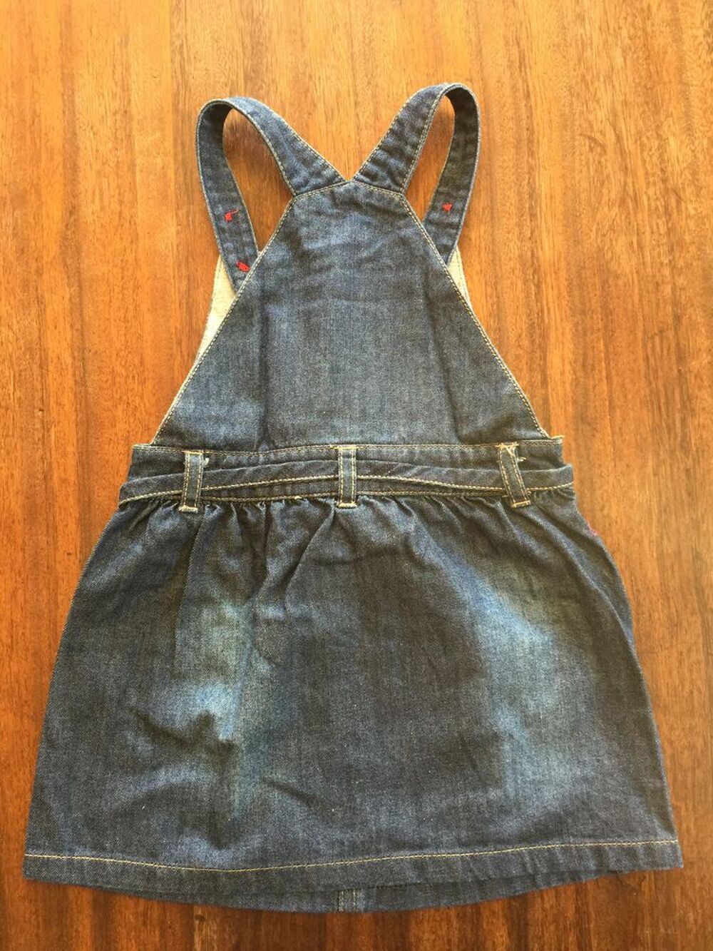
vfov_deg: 61.7
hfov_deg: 48.2
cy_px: 476
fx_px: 796
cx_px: 356
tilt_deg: -83.3
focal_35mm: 29
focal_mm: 4.15
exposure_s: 1/17
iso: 64
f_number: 2.2
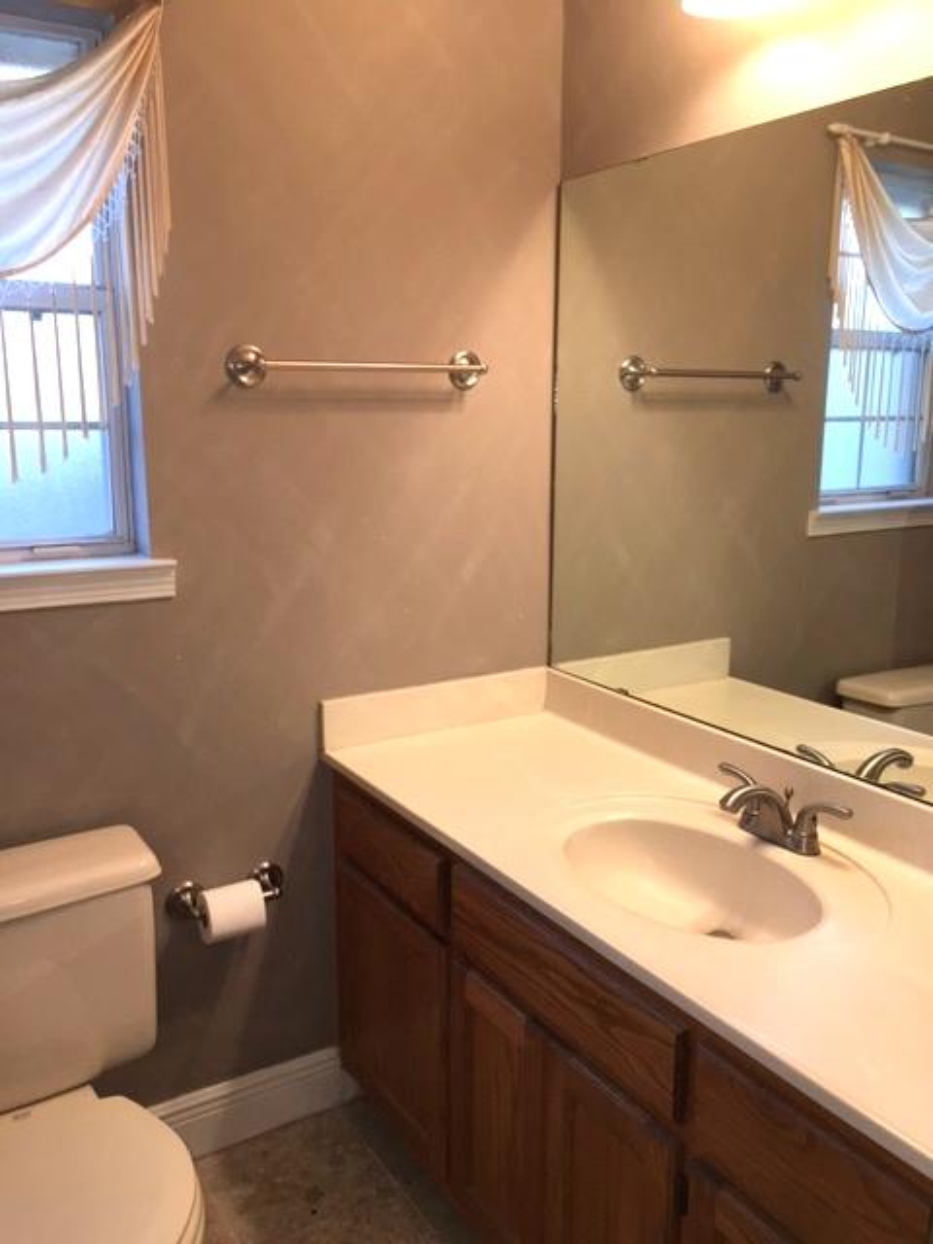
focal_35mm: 29
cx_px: 466
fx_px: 1042
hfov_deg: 48.2
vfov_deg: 61.7
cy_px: 622
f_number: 2.2
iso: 50
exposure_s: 1/30
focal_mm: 4.15
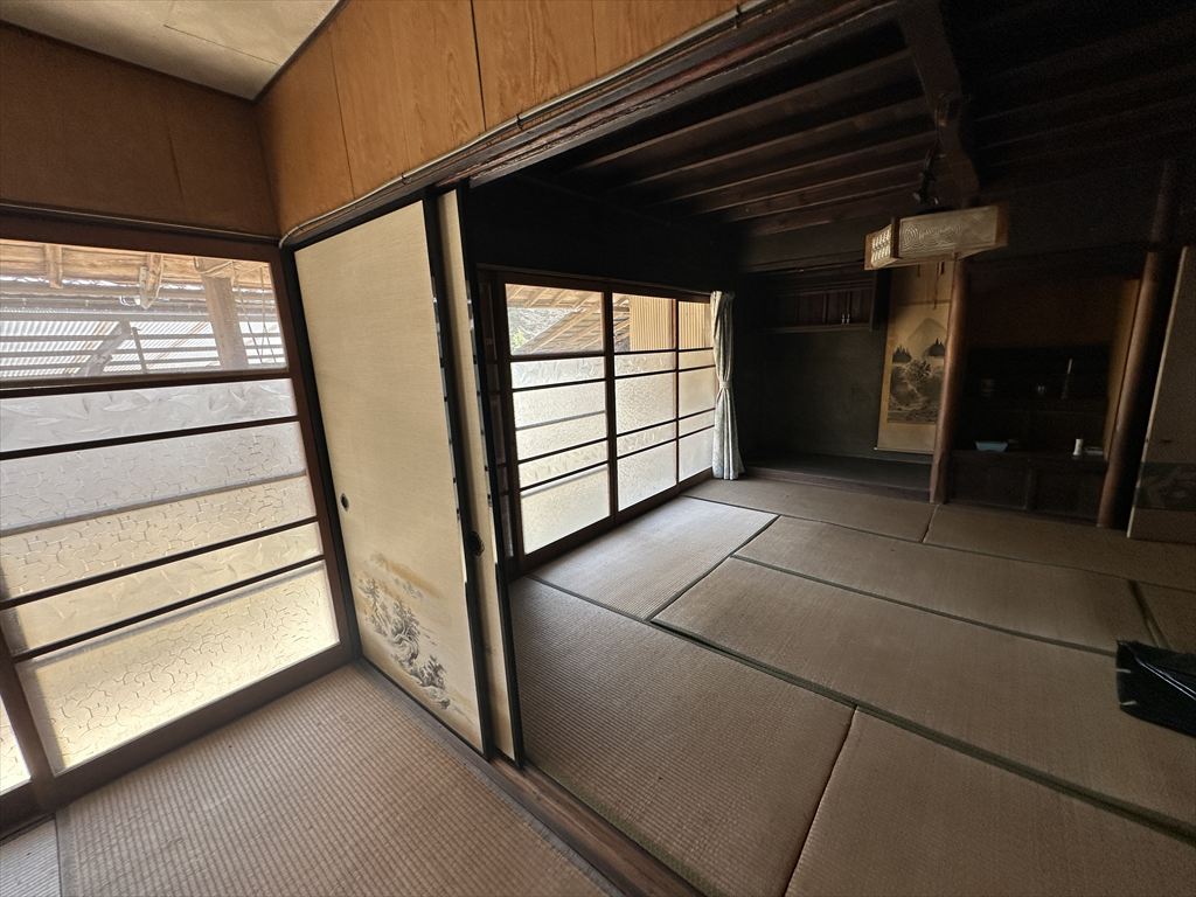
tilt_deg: -10.4
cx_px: 598
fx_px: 484
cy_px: 448
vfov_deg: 85.7
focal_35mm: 14
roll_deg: +2.9
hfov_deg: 102.1
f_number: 2.2
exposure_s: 1/99
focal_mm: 2.22
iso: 80
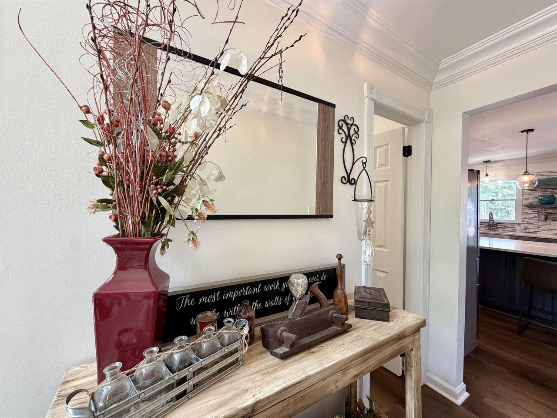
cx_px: 278
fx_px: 225
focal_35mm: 14
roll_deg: -0.9
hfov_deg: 102.1
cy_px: 209
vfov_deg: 85.7
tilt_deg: +0.1
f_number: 2.2
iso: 160
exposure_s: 1/60
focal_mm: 2.22
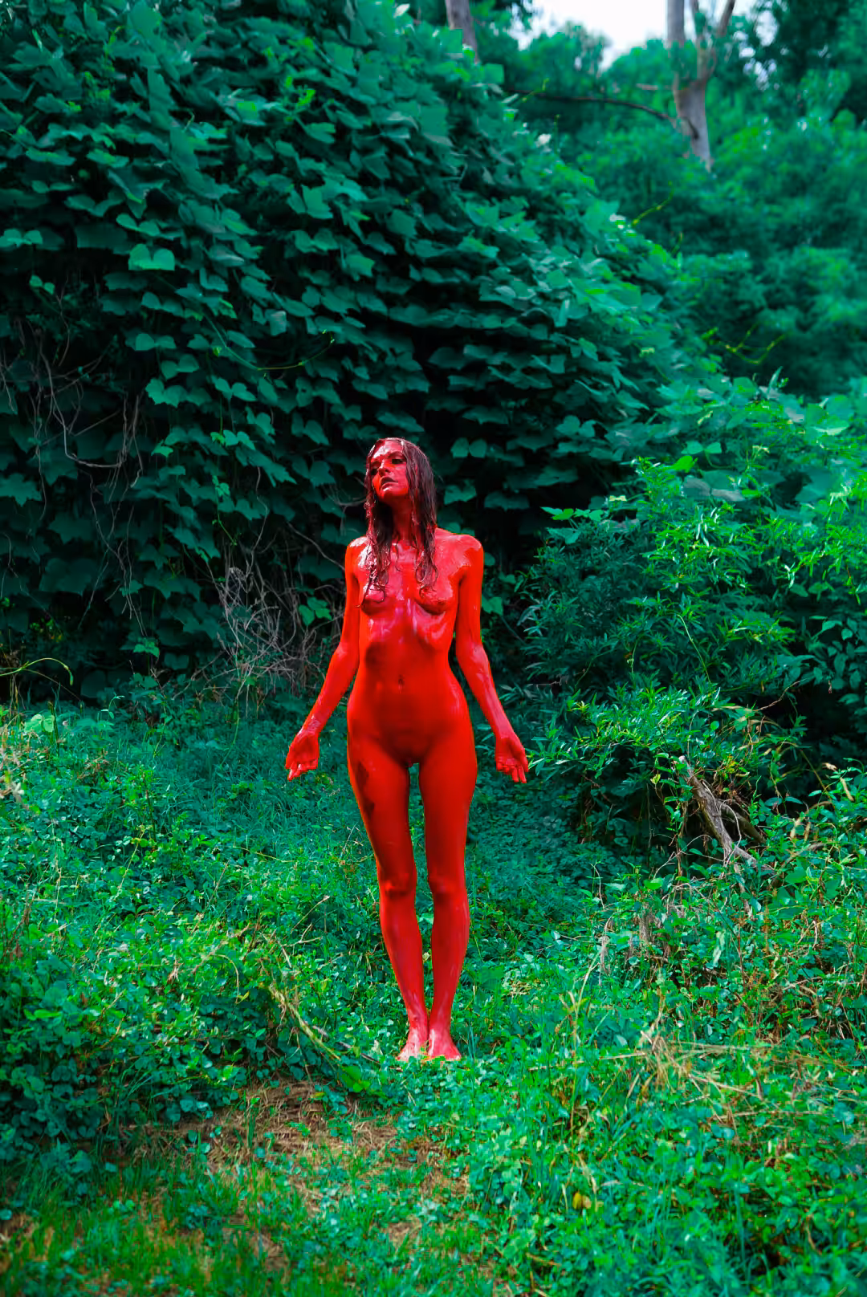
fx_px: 1262
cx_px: 434
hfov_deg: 37.9
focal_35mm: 35
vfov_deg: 54.4
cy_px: 648
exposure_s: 1/500
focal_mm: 35
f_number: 2.2
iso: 100
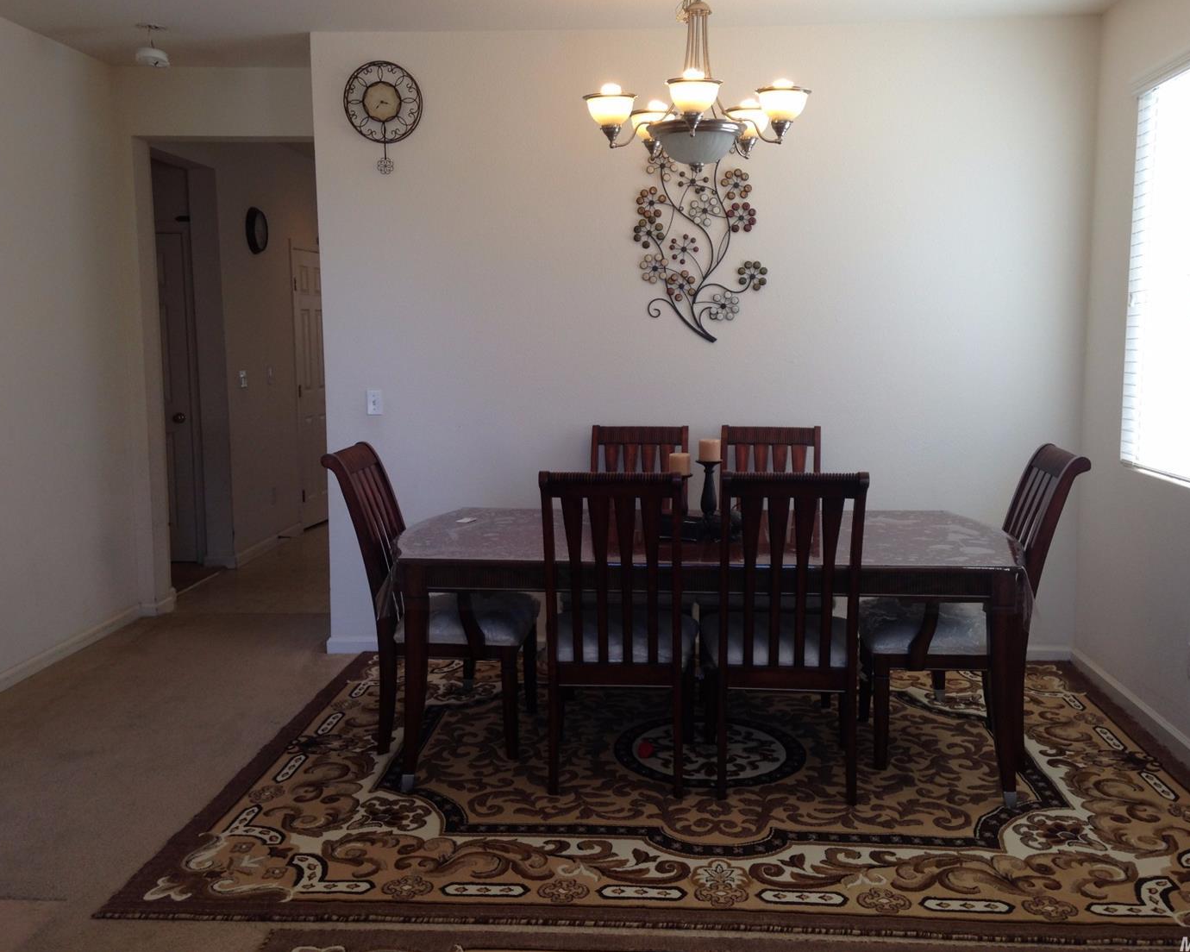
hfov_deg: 51.5
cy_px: 469
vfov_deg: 42.2
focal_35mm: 35
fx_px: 1233
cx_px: 619
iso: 50
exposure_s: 1/120
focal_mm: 4.12
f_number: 2.4
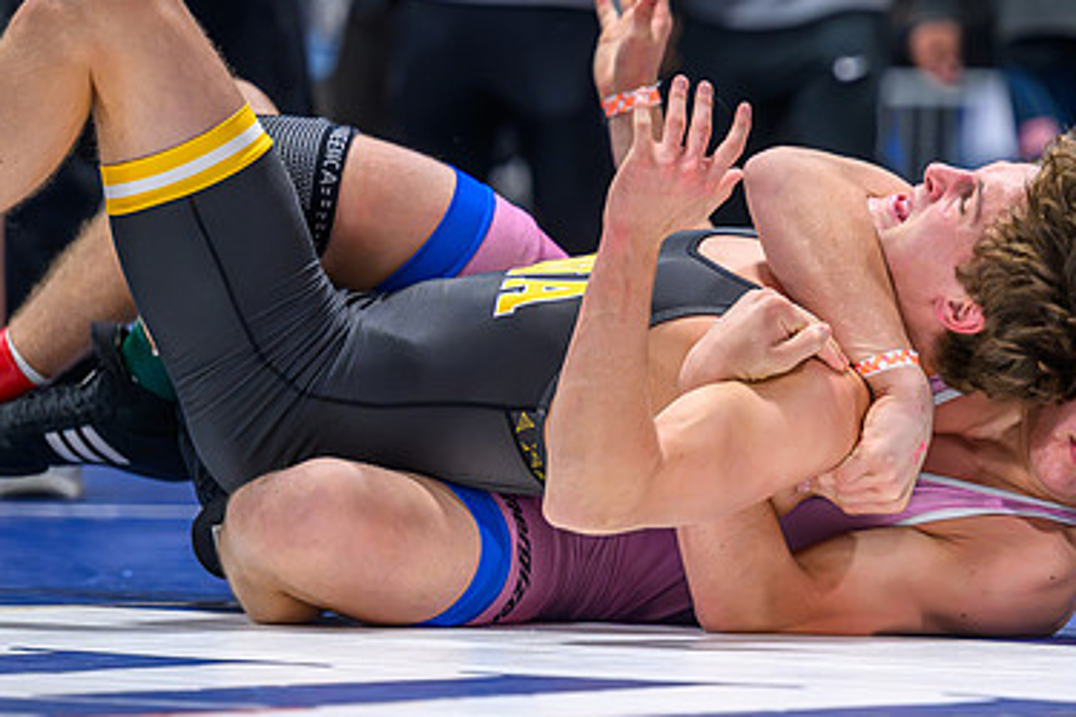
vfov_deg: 4.8
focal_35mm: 287
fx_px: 8577
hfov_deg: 7.2
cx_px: 793
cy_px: 313
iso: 3200
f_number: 2.8
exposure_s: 1/800
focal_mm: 145
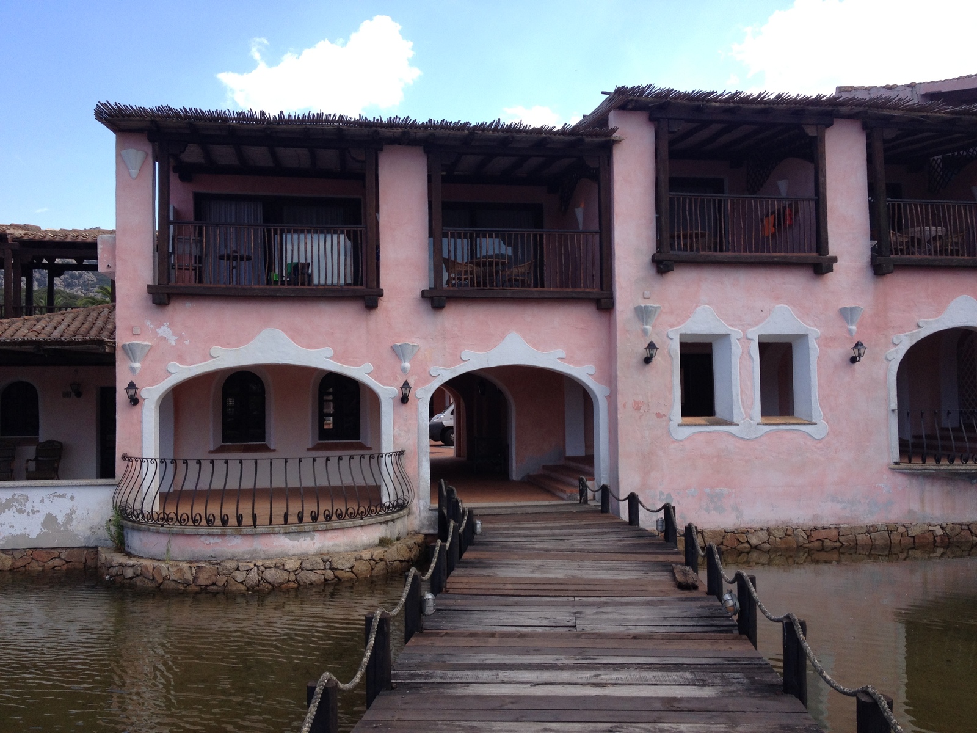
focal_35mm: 35
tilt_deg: +0.6
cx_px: 488
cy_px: 366
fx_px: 988
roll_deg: +0.5
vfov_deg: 40.7
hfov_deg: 52.6
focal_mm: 4.28
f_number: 2.4
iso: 50
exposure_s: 1/717
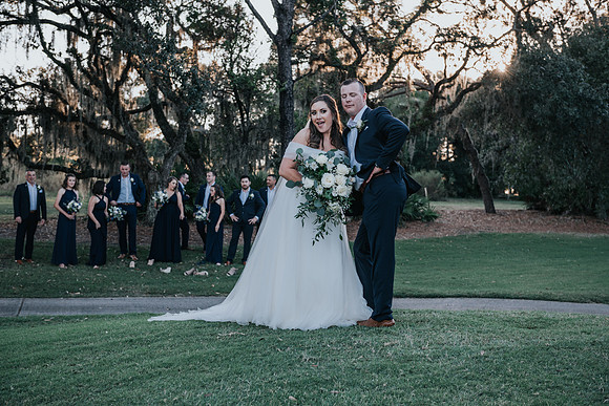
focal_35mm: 55
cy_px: 203
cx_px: 304
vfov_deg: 24.6
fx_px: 931
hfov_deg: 36.2
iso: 200
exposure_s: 1/200
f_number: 4.5
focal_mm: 55
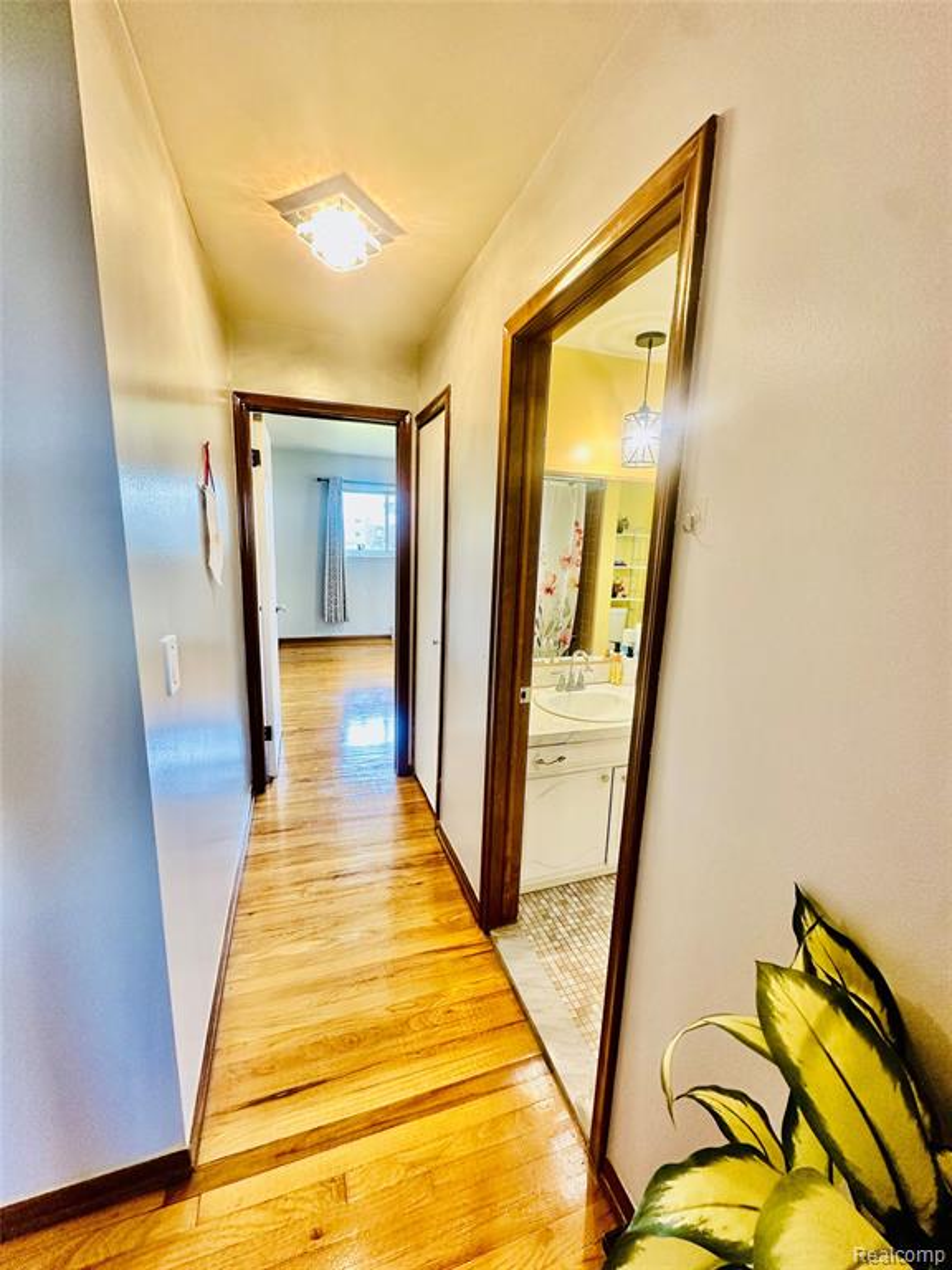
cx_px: 476
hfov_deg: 85.7
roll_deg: -3.1
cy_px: 635
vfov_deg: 102.1
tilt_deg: -10.0
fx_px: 513
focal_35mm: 14
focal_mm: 2.22
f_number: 2.2
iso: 160
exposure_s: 1/60
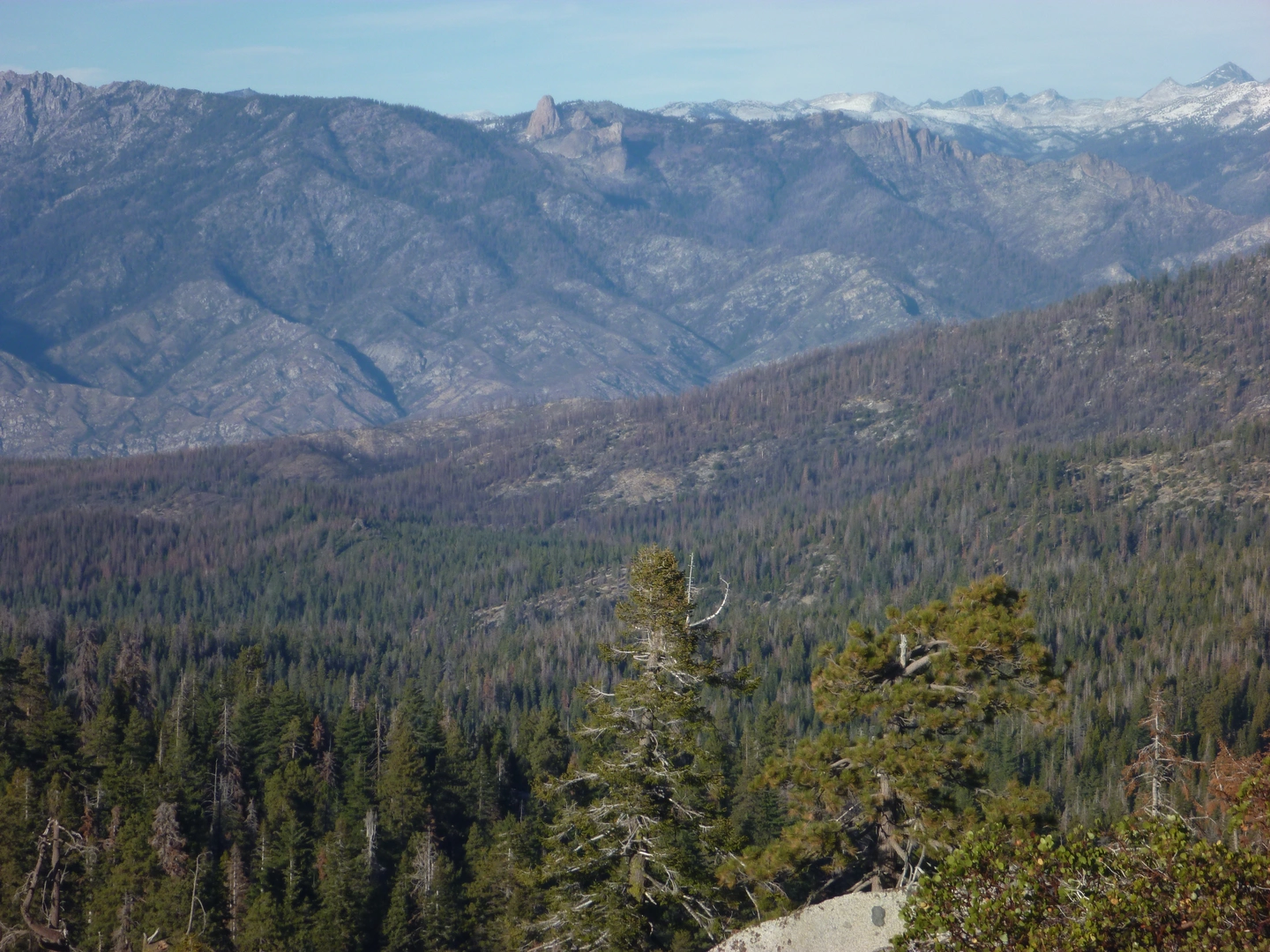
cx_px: 635
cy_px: 476
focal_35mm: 108
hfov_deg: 18.2
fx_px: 3962
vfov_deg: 13.7
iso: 80
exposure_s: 1/250
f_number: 5.7
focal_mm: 19.2
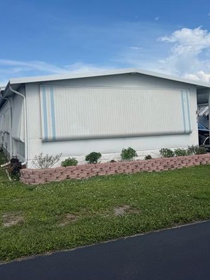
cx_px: 120
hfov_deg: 40.6
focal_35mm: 35
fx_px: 283
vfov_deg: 52.4
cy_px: 117
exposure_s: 1/7092
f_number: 1.78
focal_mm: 6.76
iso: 80
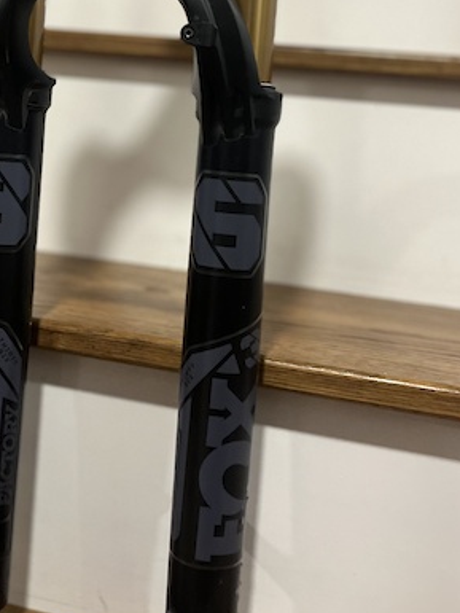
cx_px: 156
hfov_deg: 26.9
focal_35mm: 54
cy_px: 146
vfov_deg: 34.7
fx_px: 956
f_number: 1.6
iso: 250
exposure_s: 1/50
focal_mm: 5.1
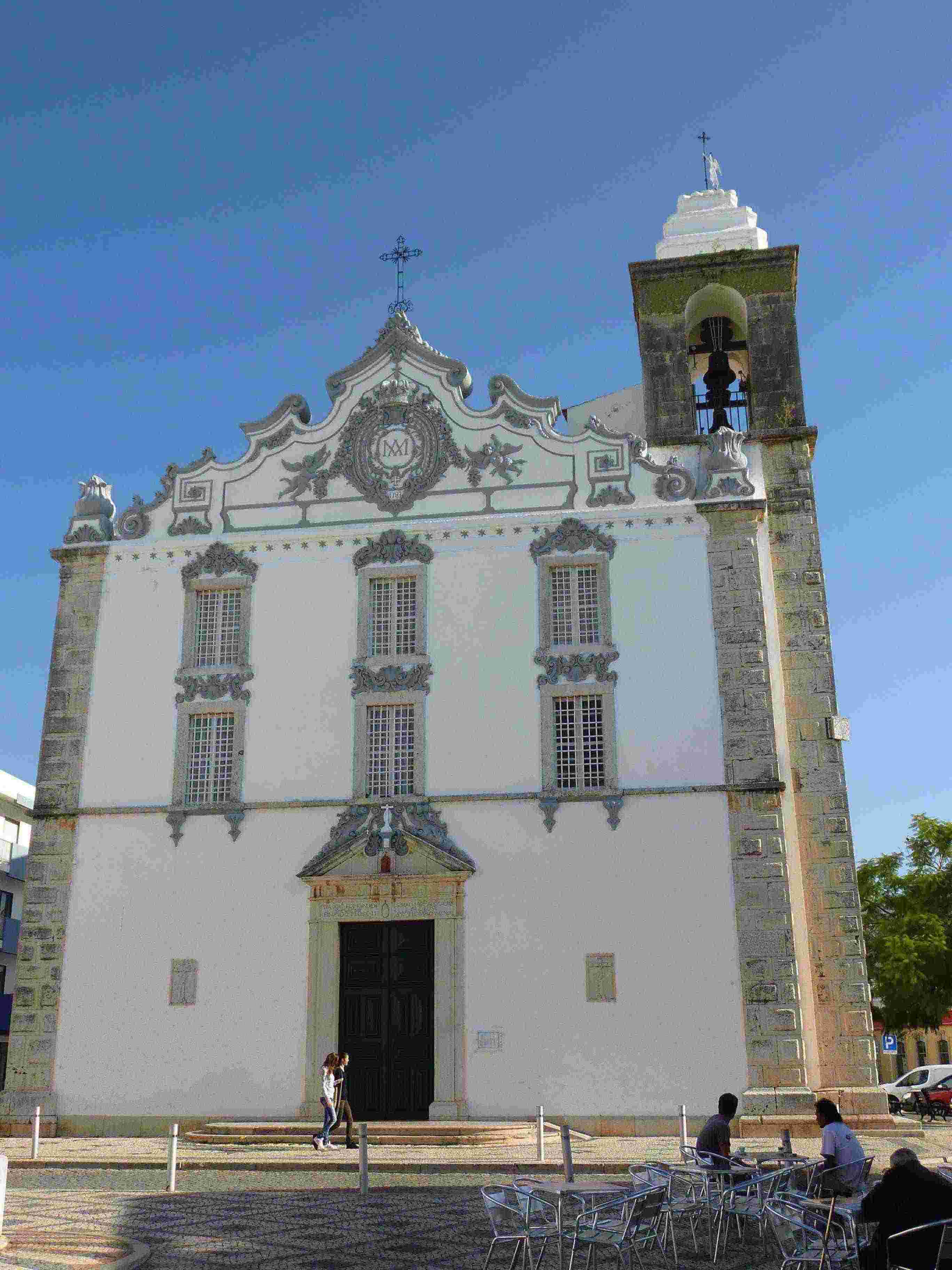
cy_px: 635
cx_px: 476
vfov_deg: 52.6
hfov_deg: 40.7
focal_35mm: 35
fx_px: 1283
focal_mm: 5.7
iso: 80
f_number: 5
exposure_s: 1/500
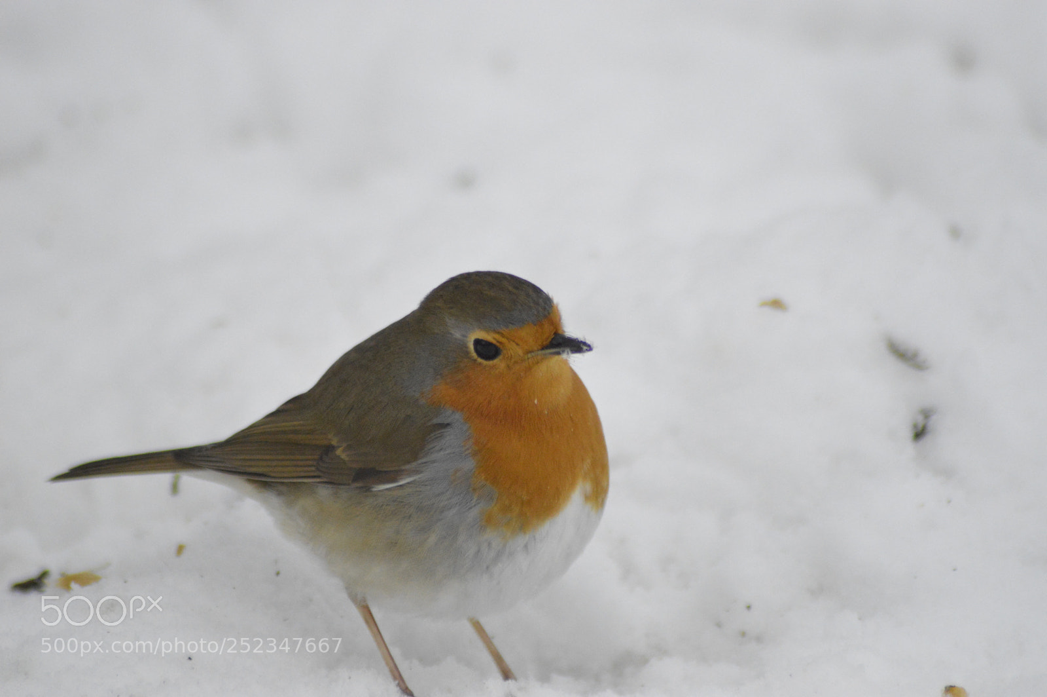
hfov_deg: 4.6
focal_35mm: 450
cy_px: 348
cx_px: 524
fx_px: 13076
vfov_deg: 3.0
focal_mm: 300
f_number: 5.6
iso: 3200
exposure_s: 1/4000
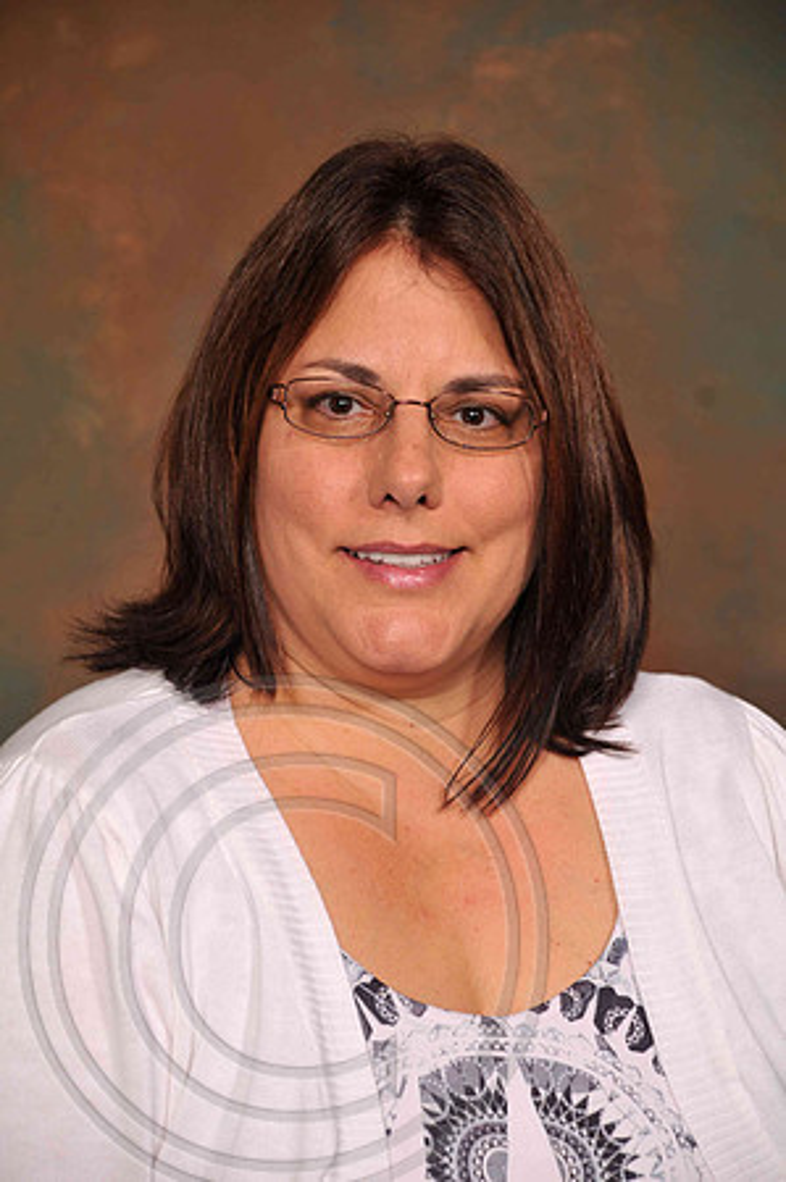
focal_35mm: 150
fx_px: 4923
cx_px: 393
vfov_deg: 13.7
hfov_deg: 9.1
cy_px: 591
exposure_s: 1/60
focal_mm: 100
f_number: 5.6
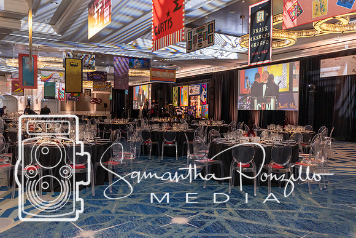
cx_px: 178
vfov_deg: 43.6
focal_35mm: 30
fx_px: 297
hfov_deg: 61.9
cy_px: 119
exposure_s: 1/60
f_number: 3.5
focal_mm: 20
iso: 1400
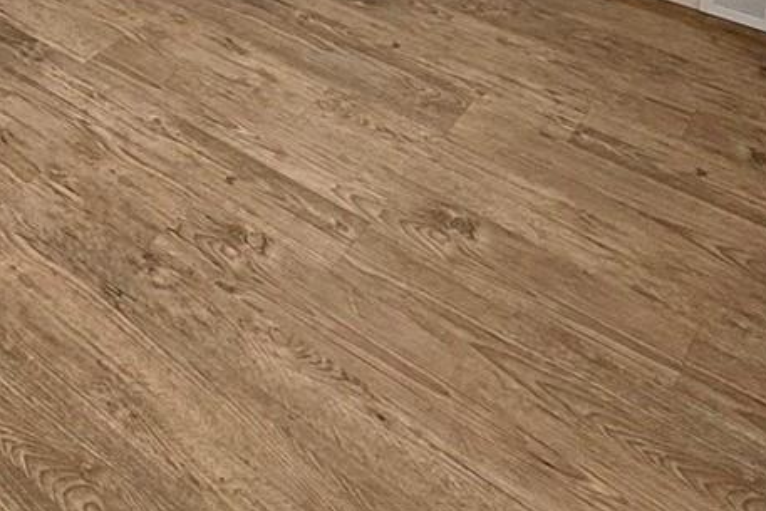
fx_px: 1085
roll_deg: +1.5
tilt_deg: -12.7
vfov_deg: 20.5
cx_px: 65
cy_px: -354
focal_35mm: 51
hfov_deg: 36.3
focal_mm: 2.22
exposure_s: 1/124
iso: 200
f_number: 2.2
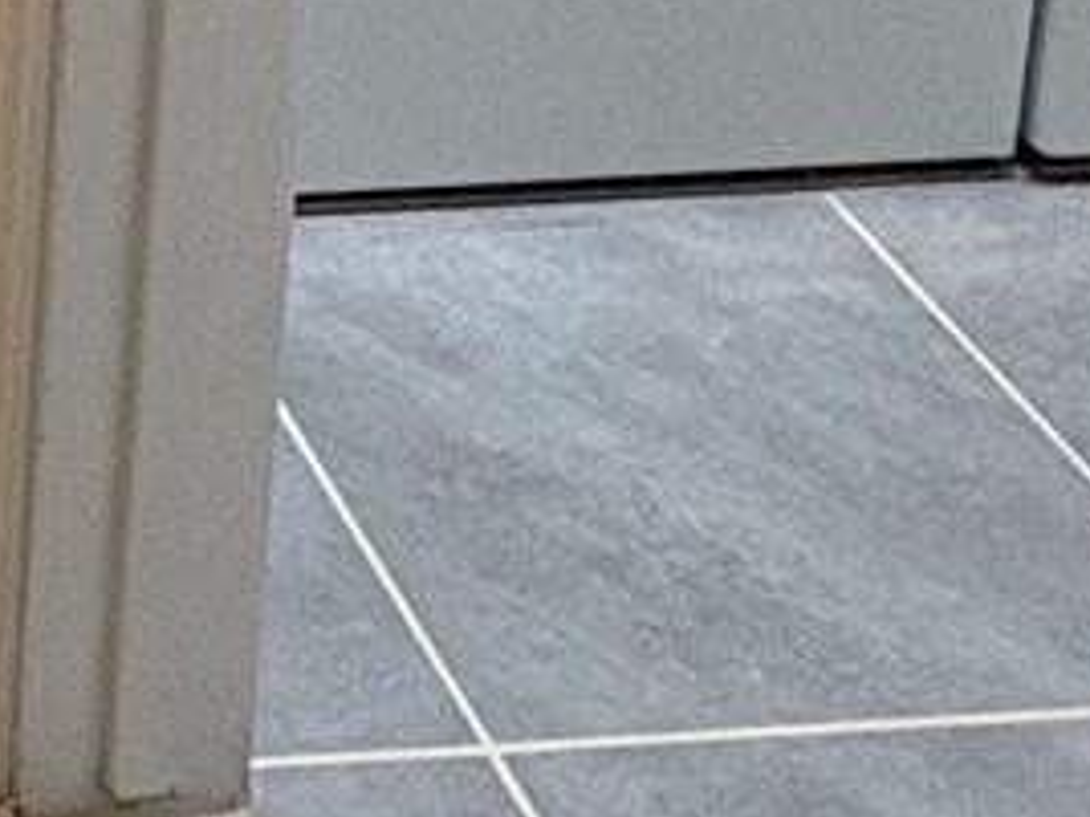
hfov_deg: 15.5
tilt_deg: -10.7
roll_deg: +0.6
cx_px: -931
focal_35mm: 107
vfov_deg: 11.3
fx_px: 3369
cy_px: -1195
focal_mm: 2.22
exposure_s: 1/60
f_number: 2.2
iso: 200
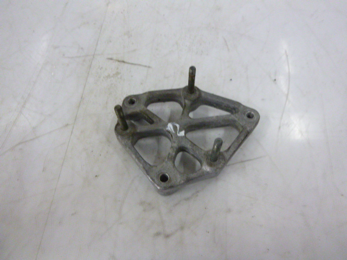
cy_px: 130
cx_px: 174
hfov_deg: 69.4
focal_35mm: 25
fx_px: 251
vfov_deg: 54.9
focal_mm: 4.5
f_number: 3.9
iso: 400
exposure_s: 1/15
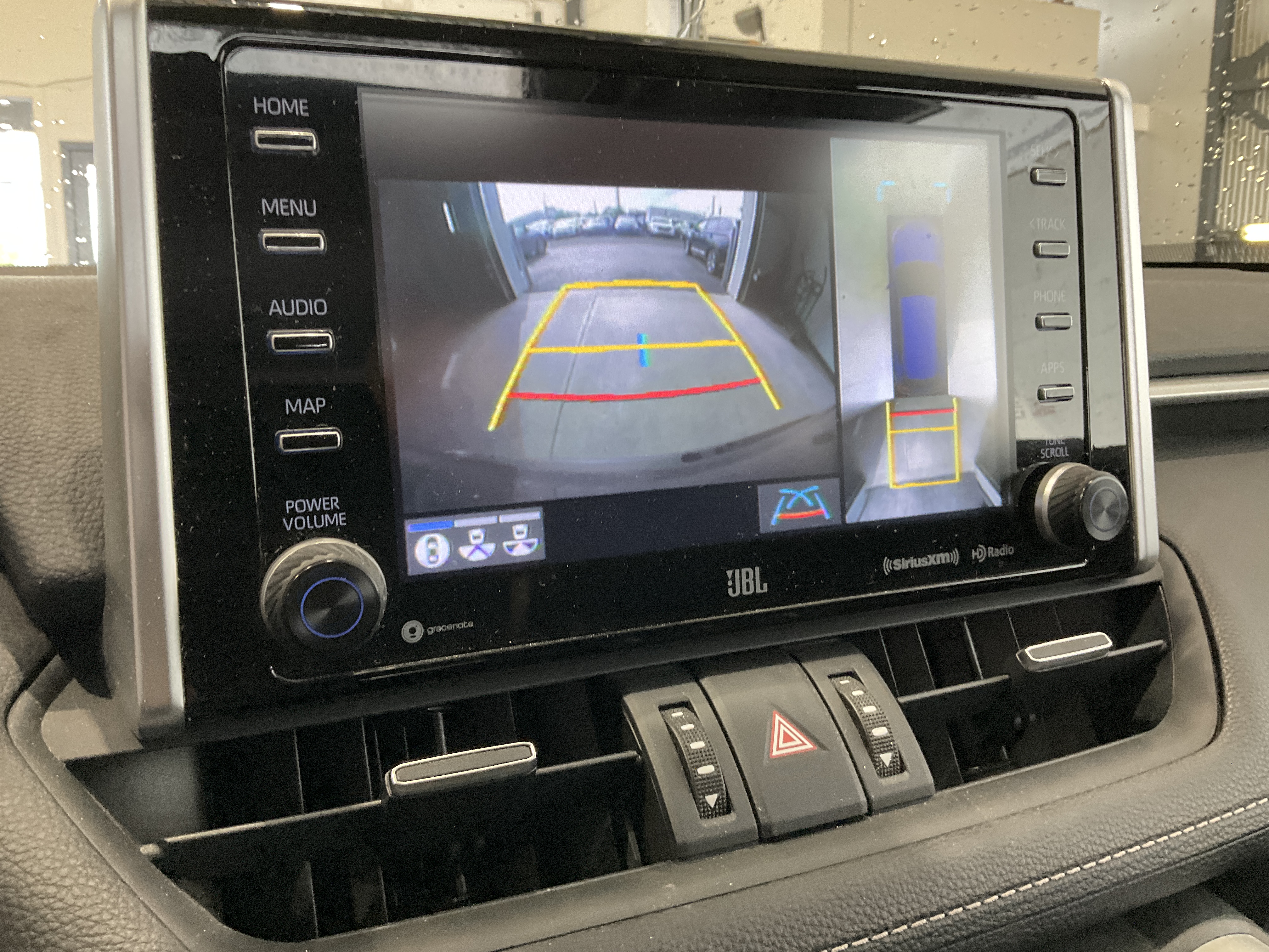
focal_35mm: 29
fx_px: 1063
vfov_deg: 48.2
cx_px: 634
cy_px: 476
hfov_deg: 61.7
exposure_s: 1/54
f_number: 1.8
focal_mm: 3
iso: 125
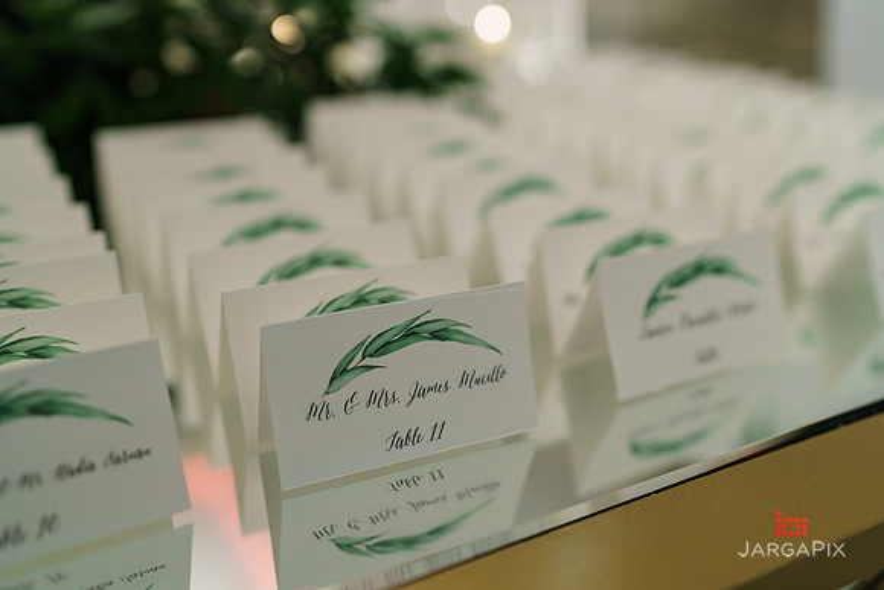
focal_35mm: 35
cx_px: 442
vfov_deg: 37.9
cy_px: 295
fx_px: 860
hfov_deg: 54.4
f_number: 2
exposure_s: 1/160
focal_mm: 35
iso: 400
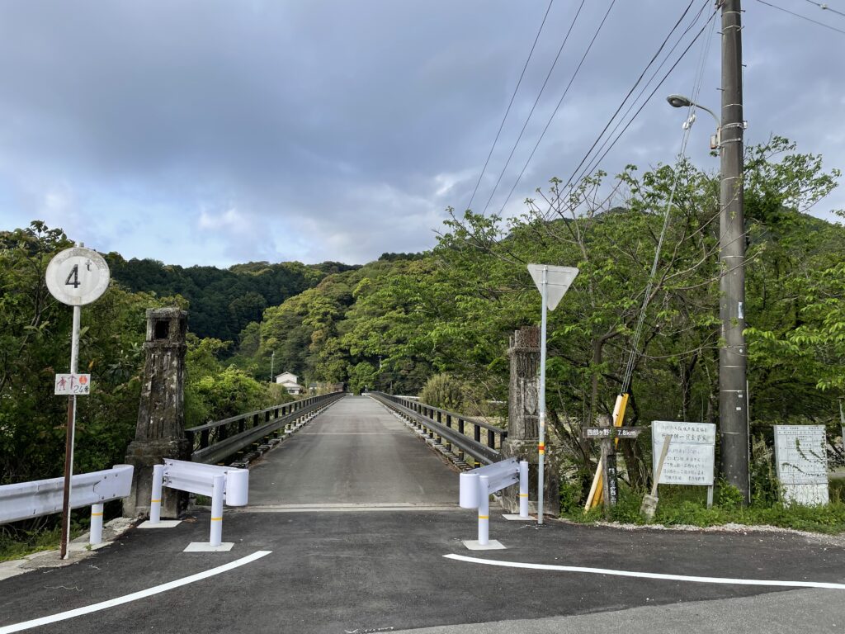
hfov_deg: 67.3
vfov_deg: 53.1
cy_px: 317
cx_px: 422
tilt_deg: +7.2
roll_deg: -0.6
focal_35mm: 26
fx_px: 635
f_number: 1.6
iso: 32
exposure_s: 1/1795
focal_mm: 4.2
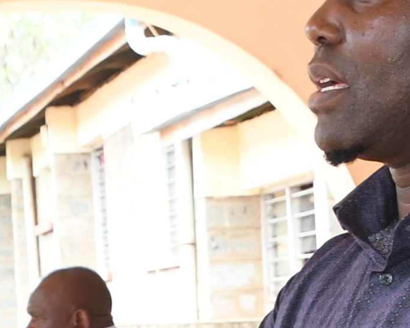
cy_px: 456
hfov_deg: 11.0
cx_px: 169
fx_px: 2136
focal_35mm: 176
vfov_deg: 8.6
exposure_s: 1/100
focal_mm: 21
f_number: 7.1
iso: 1000
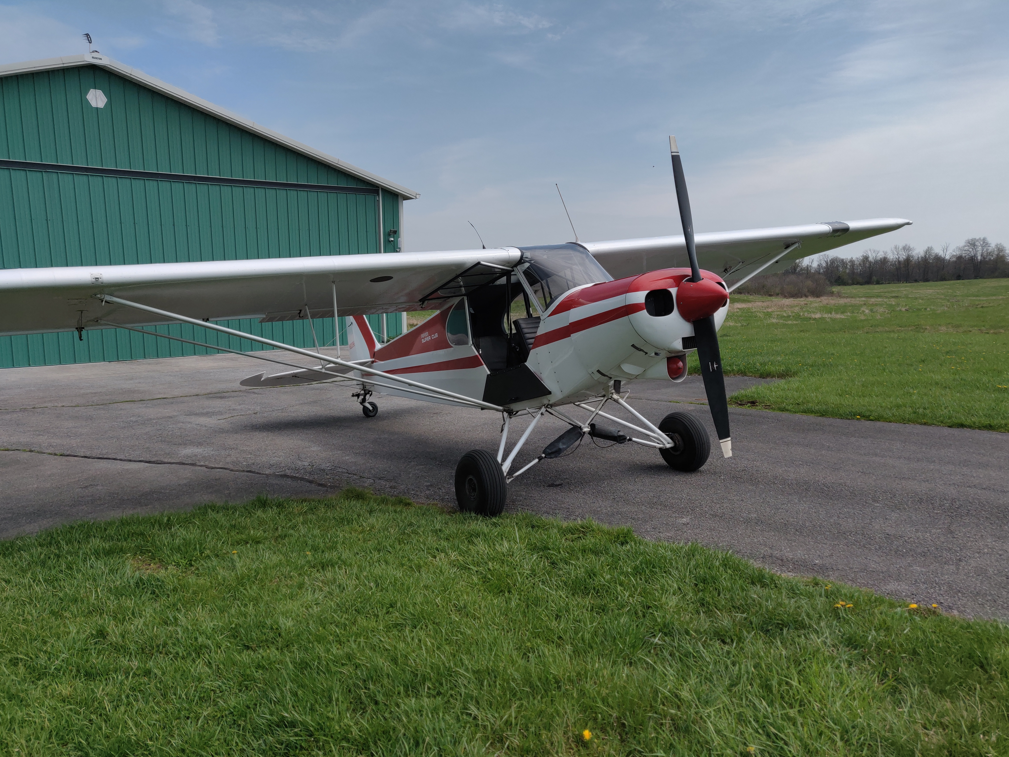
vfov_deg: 54.9
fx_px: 729
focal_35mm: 25
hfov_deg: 69.4
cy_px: 378
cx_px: 504
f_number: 1.7
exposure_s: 1/1900
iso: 100
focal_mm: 4.25
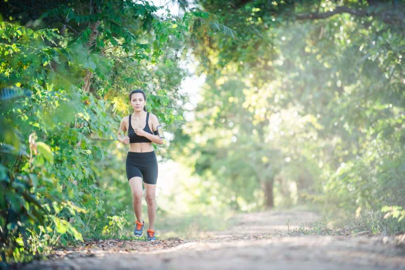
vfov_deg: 6.9
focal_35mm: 200
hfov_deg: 10.3
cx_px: 202
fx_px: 2250
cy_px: 135
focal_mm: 200
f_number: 2.8
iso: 400
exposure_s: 1/500
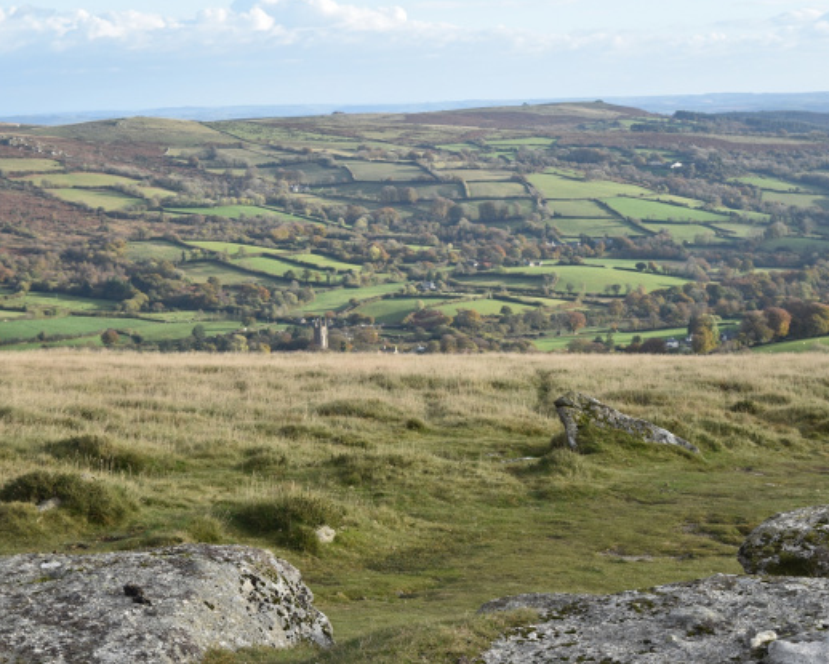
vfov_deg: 18.7
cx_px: 382
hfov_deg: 23.3
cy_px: 330
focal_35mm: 82
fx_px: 2013
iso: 100
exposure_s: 1/160
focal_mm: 48
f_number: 6.3
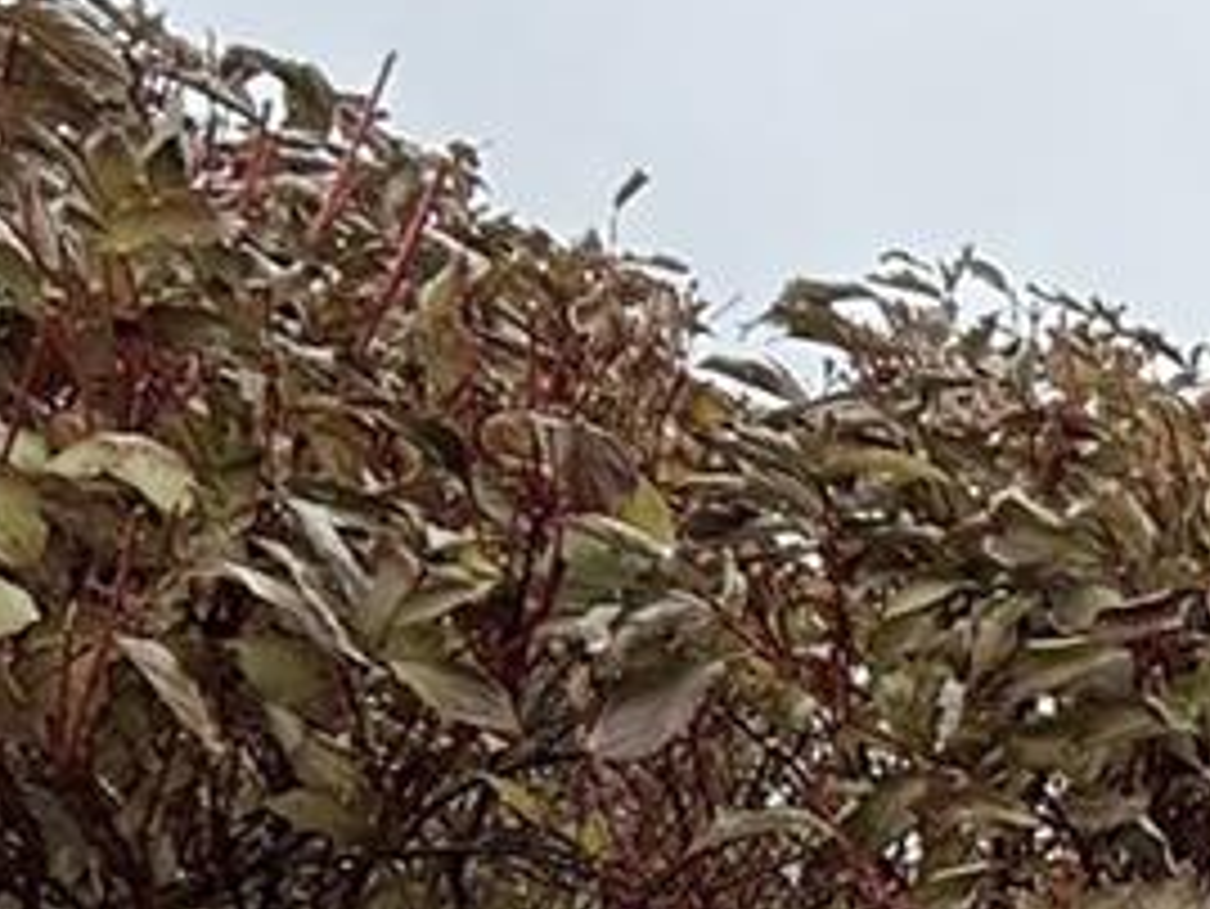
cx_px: 2492
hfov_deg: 17.5
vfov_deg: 17.6
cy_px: 1364
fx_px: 2623
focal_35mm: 75
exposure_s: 1/734
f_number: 2.2
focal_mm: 2.22
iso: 50
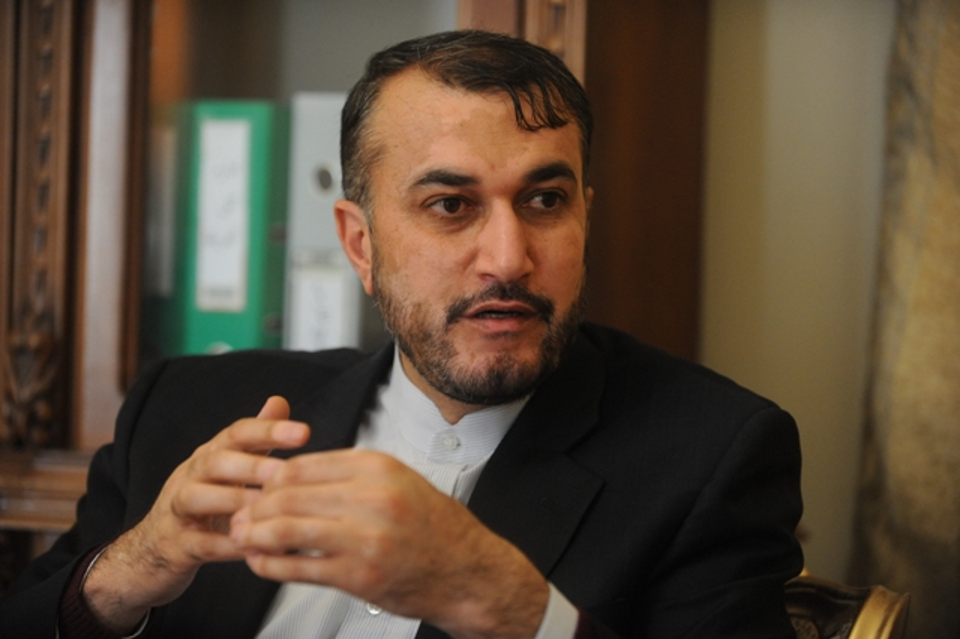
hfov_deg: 18.6
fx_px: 2932
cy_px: 320
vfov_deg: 12.4
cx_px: 480
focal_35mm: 110
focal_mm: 110
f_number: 2.8
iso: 2500
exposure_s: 1/160
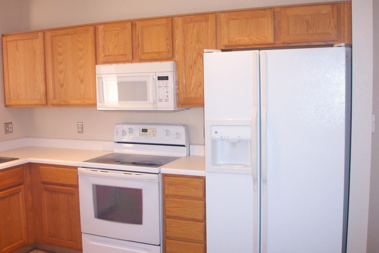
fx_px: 389
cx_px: 184
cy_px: 120
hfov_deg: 51.9
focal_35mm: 37
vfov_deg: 35.9
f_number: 2.8
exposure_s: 1/45
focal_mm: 7.5
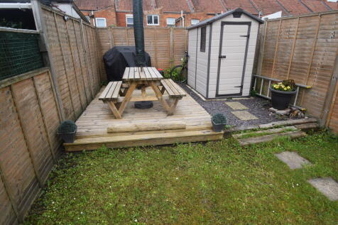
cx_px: 169
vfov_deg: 63.2
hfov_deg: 85.4
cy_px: 112
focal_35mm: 20
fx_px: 183
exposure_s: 1/320
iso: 200
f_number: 9
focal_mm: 13
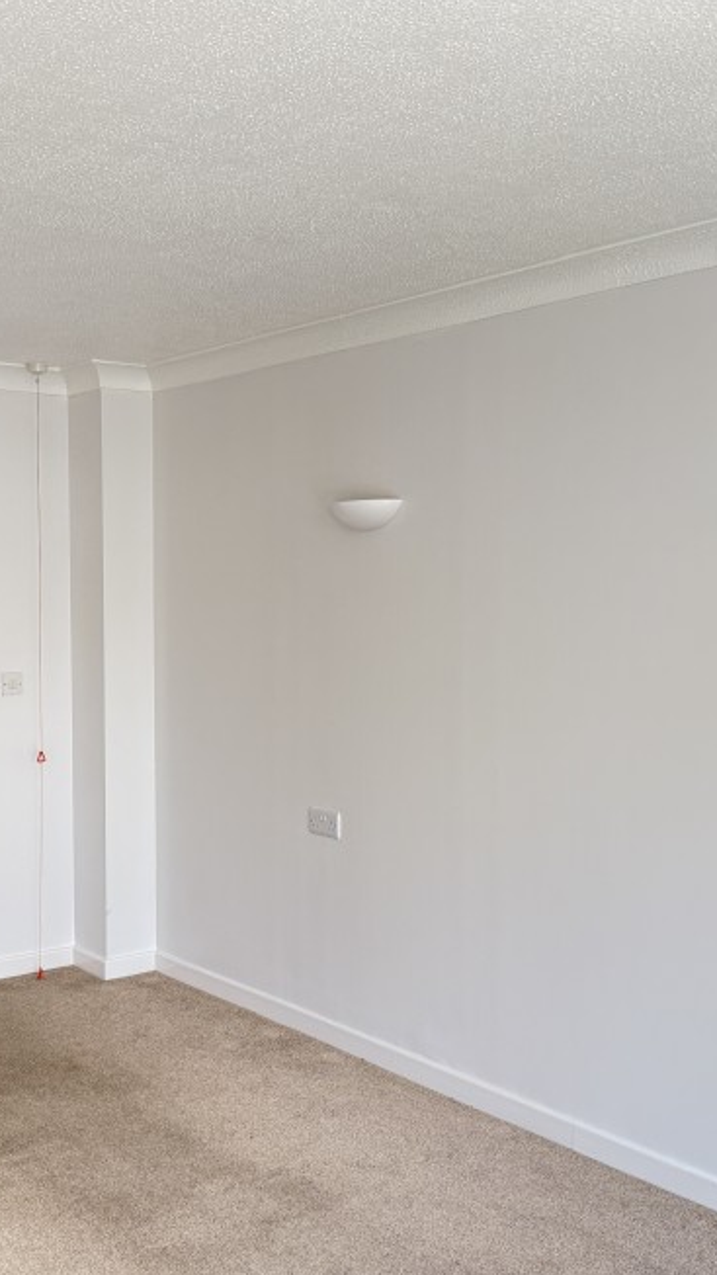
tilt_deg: -3.5
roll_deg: -0.2
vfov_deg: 49.4
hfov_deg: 28.6
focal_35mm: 41
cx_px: 193
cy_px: 666
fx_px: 1387
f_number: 1.78
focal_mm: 6.76
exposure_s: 1/95
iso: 200
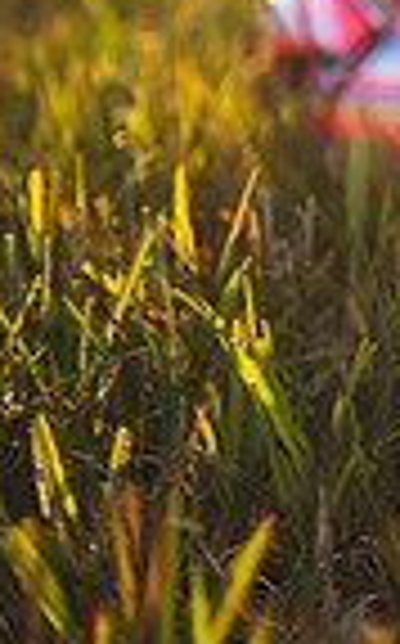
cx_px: 1218
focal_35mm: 228
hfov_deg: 5.4
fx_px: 3989
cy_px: -205
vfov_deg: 9.1
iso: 100
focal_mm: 55
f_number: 2.8
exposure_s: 1/200
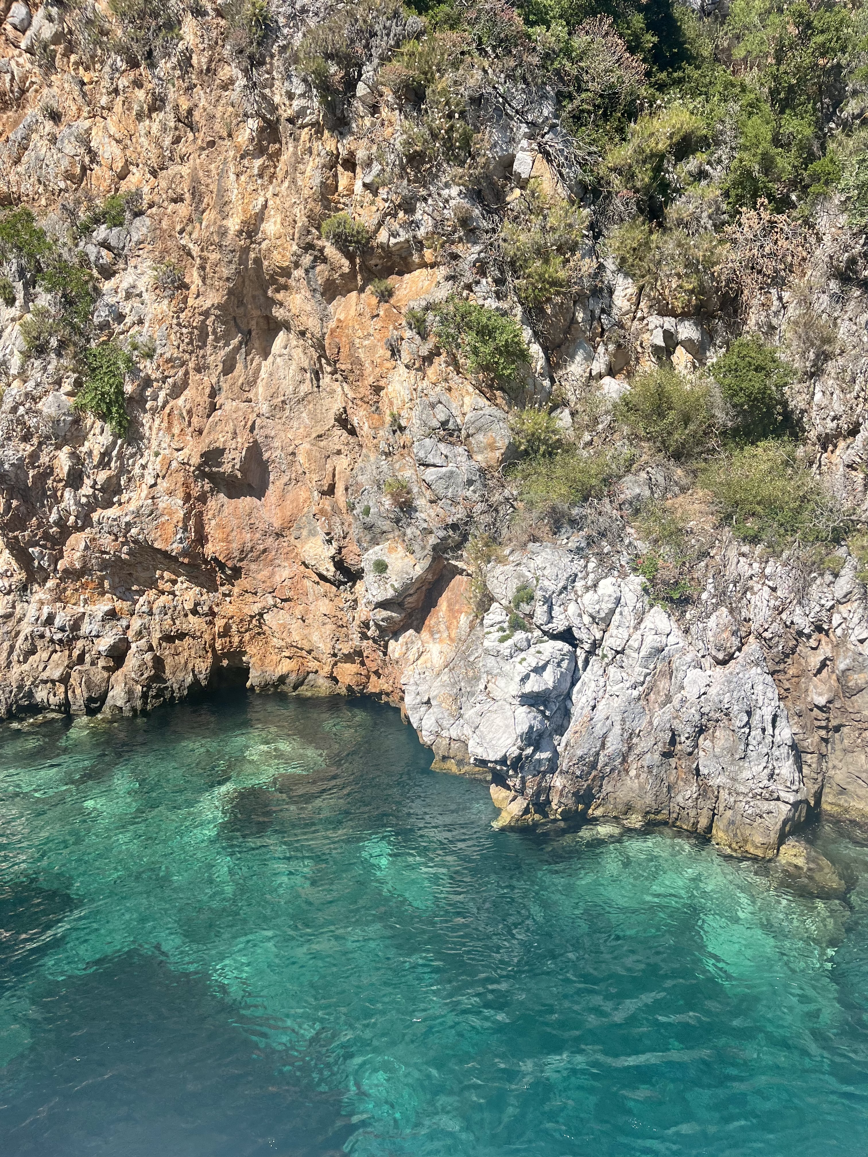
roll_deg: +3.9
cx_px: 434
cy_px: 578
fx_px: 869
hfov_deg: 53.1
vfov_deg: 67.3
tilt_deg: -10.6
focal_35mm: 26
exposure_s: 1/3135
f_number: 1.6
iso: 50
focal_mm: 5.1
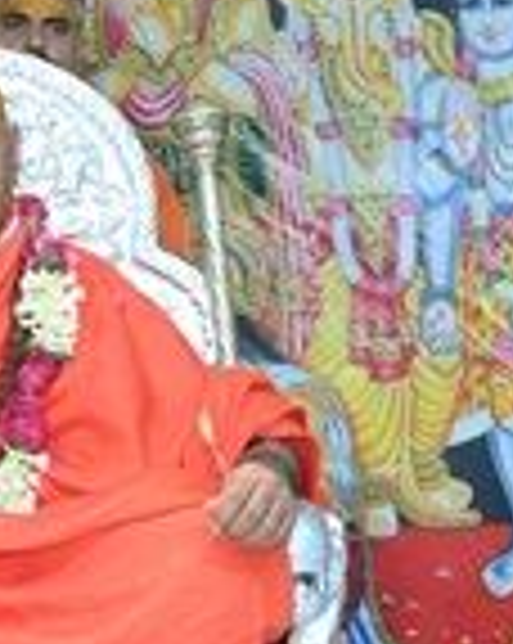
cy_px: 279
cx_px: -9
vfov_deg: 15.4
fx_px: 2377
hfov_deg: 12.2
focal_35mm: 125
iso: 1000
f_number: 4
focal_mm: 31.5
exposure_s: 1/125
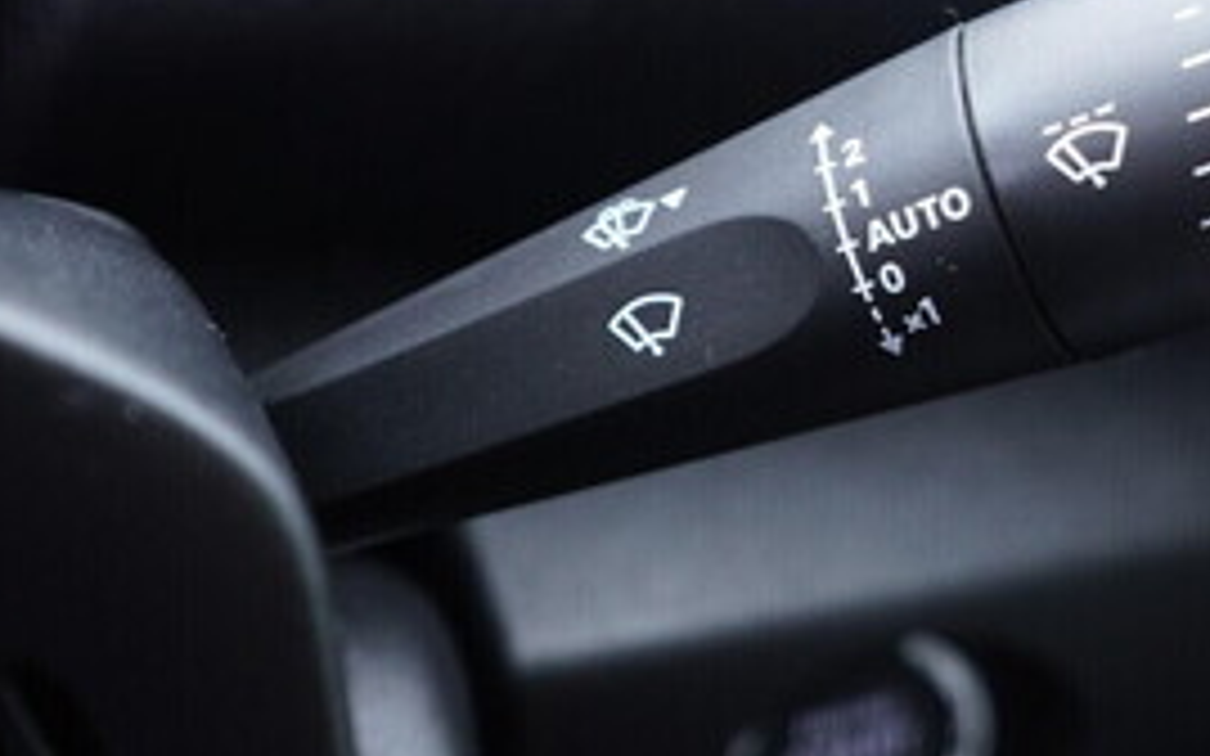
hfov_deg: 26.7
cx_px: 1044
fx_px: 2473
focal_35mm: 75
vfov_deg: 17.1
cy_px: 79
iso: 500
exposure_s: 1/40
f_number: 2.8
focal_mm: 24
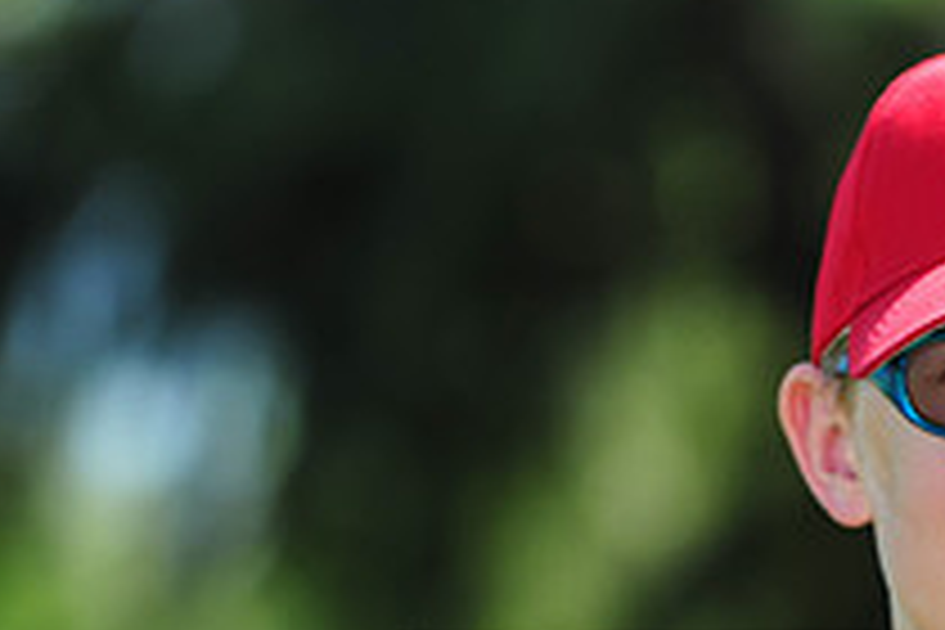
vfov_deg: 2.5
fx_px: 14489
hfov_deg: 3.7
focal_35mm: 552
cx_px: 1161
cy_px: 693
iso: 200
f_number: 5.6
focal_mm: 200
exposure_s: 1/400
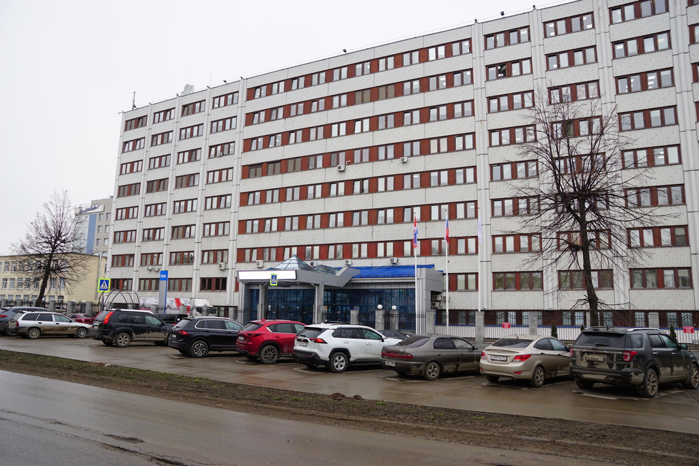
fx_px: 466
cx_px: 350
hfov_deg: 73.7
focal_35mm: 24
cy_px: 233
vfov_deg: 53.1
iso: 250
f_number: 6.3
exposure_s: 1/125
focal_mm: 16
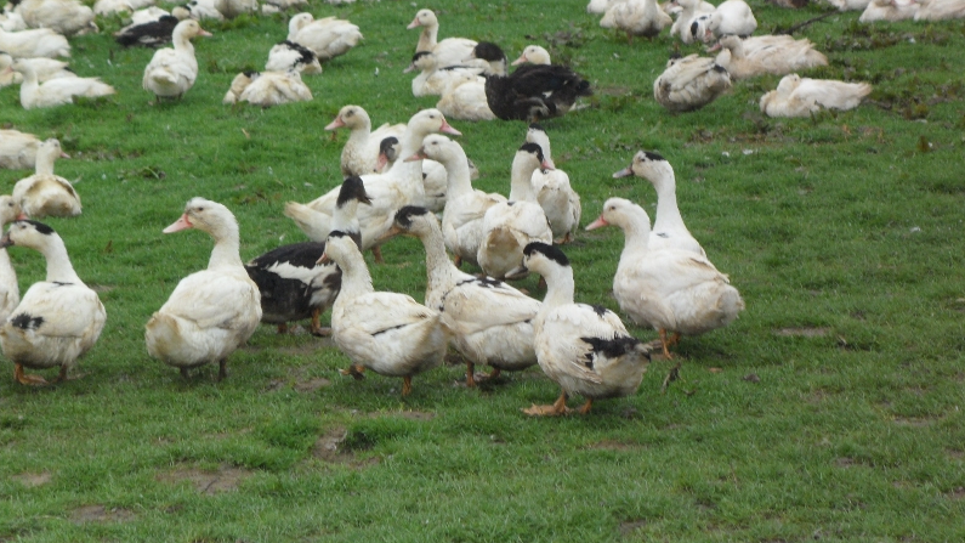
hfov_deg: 14.5
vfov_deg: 8.2
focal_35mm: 148
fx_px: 3787
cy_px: 203
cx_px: 482
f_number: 5.9
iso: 80
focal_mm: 24.5
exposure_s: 1/60
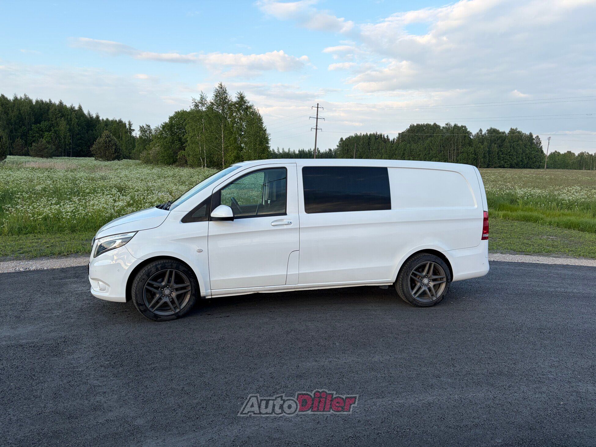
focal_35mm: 26
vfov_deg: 53.1
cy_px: 224
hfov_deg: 67.3
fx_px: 448
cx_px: 298
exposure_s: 1/873
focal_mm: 5.96
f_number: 1.6
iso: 50
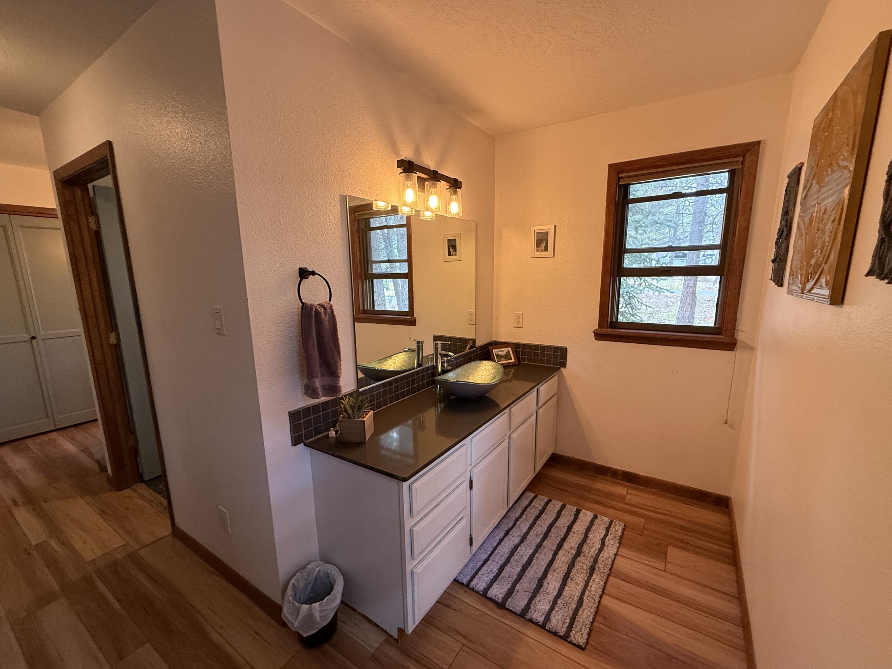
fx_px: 387
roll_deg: +0.4
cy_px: 349
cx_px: 439
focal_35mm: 15
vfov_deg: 81.7
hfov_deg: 98.2
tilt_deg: -11.5
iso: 320
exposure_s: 1/60
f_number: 2.2
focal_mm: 2.22
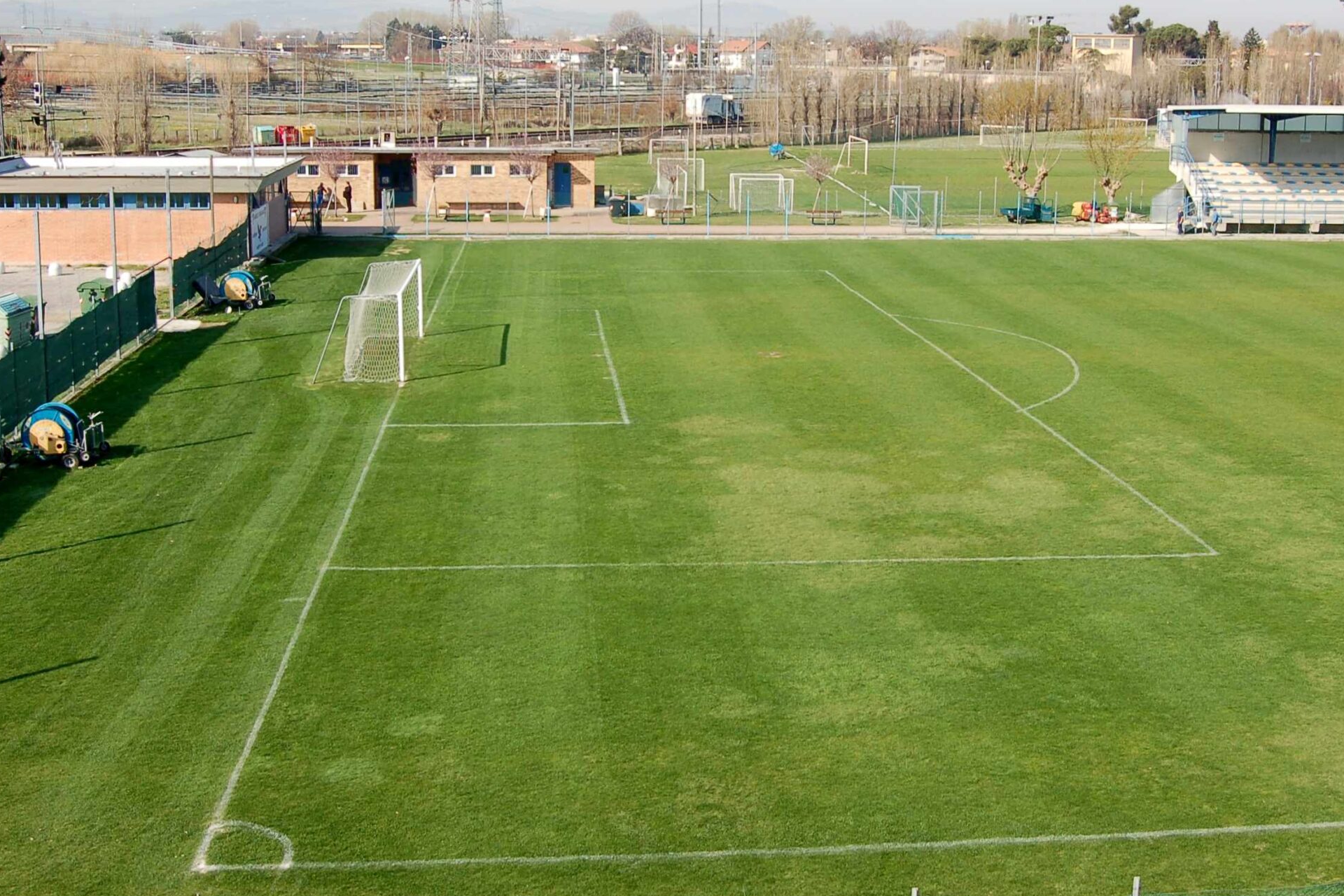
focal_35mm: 44
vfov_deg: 30.3
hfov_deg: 44.5
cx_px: 713
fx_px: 1643
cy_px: 306
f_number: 10
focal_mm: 22
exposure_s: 1/250
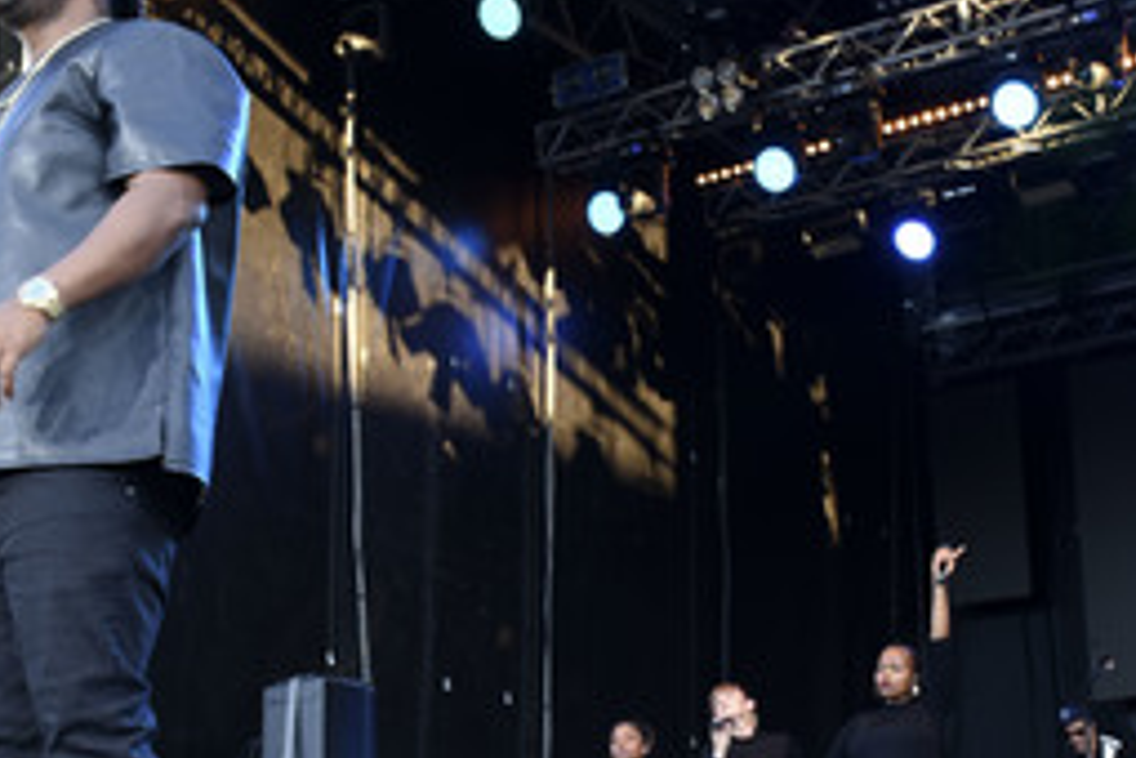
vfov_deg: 19.7
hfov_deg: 29.2
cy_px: 504
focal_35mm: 69
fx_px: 2177
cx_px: 599
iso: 500
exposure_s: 1/100
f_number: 6.3
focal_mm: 26
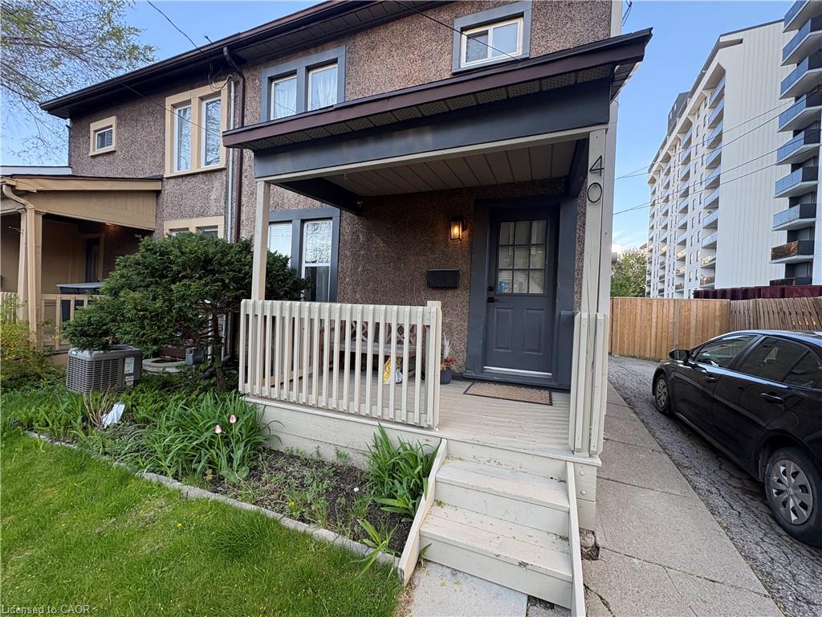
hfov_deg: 102.1
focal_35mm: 14
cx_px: 411
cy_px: 308
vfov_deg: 85.7
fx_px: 332
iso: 64
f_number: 2.2
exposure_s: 1/123
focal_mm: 2.22
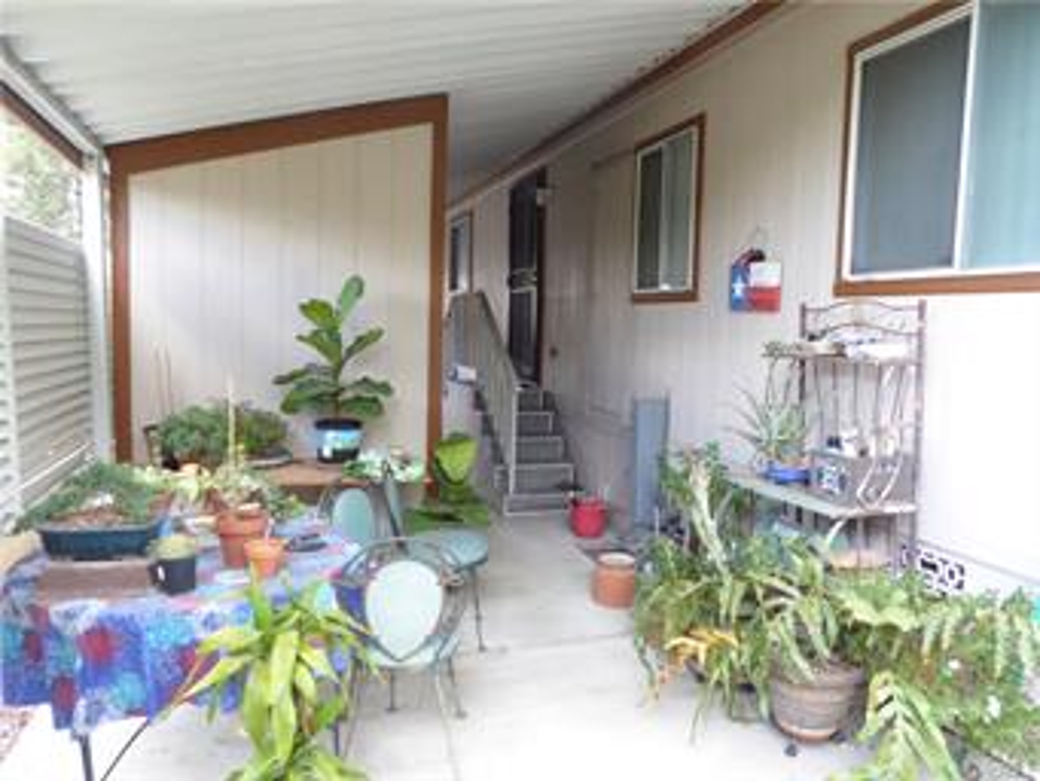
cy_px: 390
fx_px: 721
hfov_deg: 71.6
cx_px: 520
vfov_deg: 56.8
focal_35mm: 24
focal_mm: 4.3
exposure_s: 1/60
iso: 320
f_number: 4
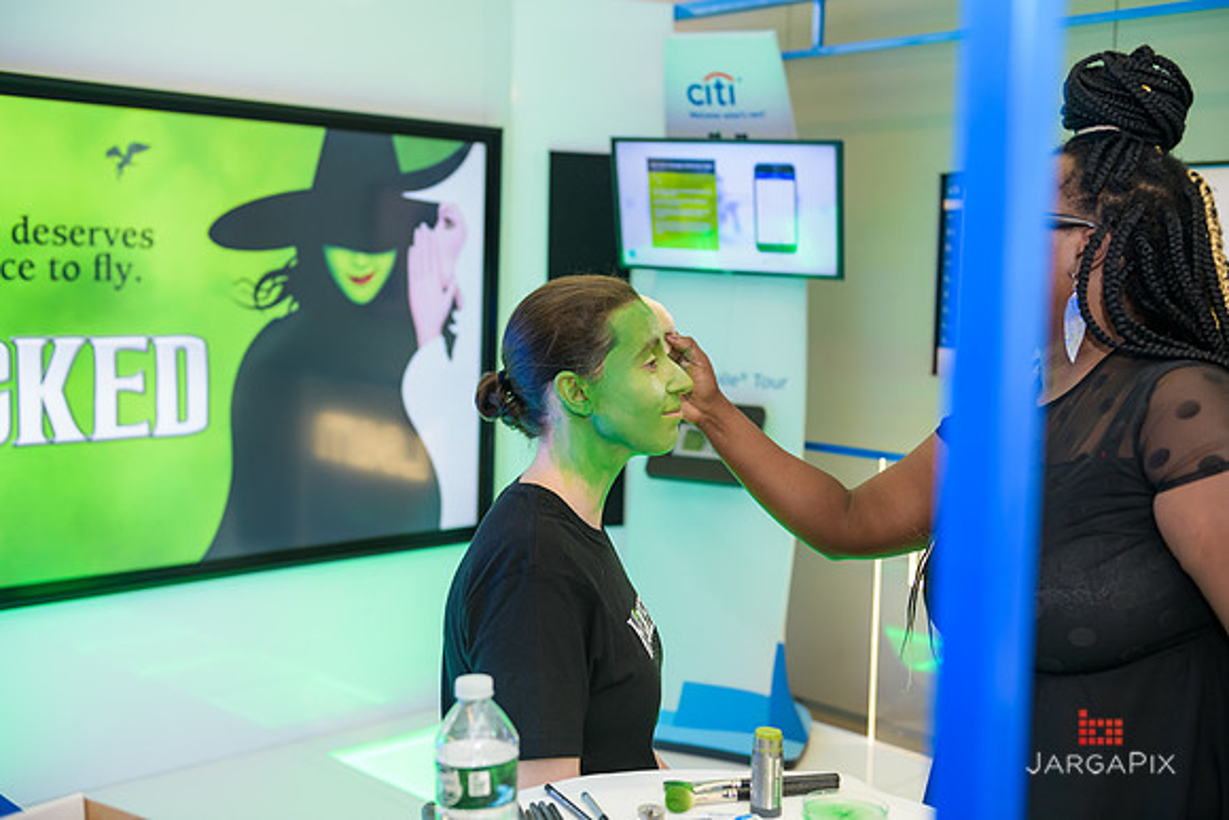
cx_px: 614
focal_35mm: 42
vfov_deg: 31.9
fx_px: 1434
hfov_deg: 46.4
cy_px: 410
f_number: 3.2
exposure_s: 1/125
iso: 400
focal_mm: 42
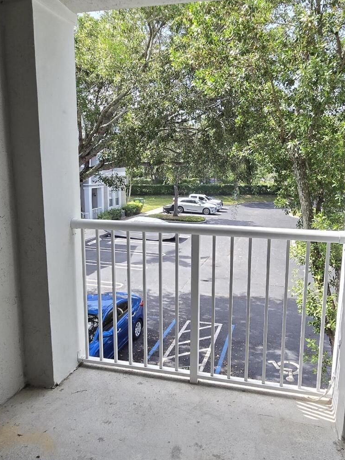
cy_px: 238
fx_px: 346
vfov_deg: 67.3
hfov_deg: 53.0
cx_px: 185
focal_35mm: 26
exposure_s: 1/340
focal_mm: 2.2
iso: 50
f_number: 2.2
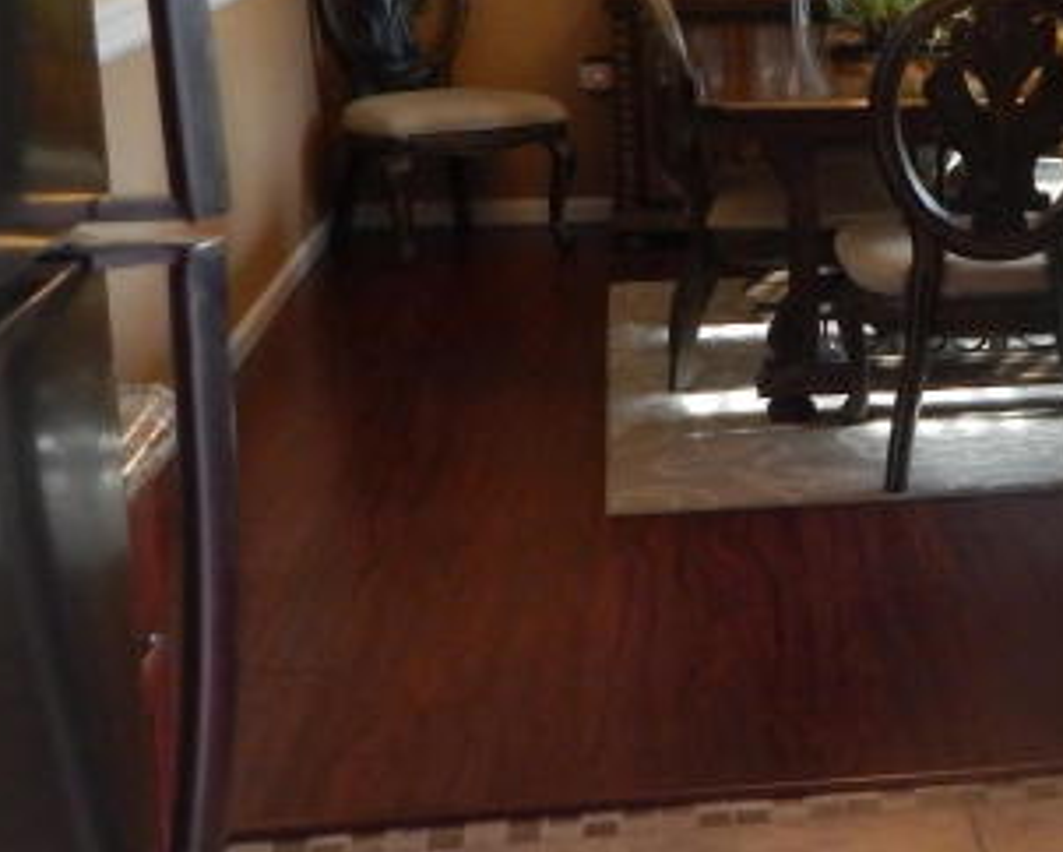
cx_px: 1253
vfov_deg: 20.1
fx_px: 2393
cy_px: 292
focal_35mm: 76
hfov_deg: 23.1
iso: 320
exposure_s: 1/30
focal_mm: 4
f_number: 3
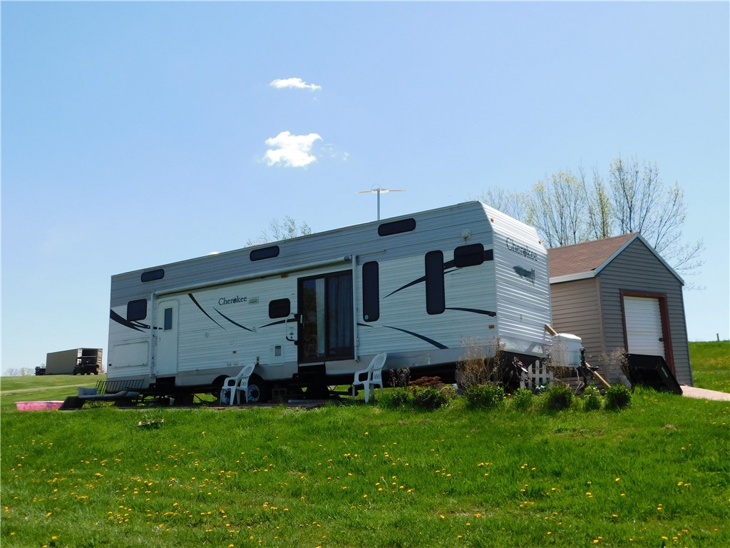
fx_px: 759
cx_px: 365
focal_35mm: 36
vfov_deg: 39.7
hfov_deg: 51.4
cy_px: 274
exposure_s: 1/1000
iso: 125
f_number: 3.5
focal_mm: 6.3
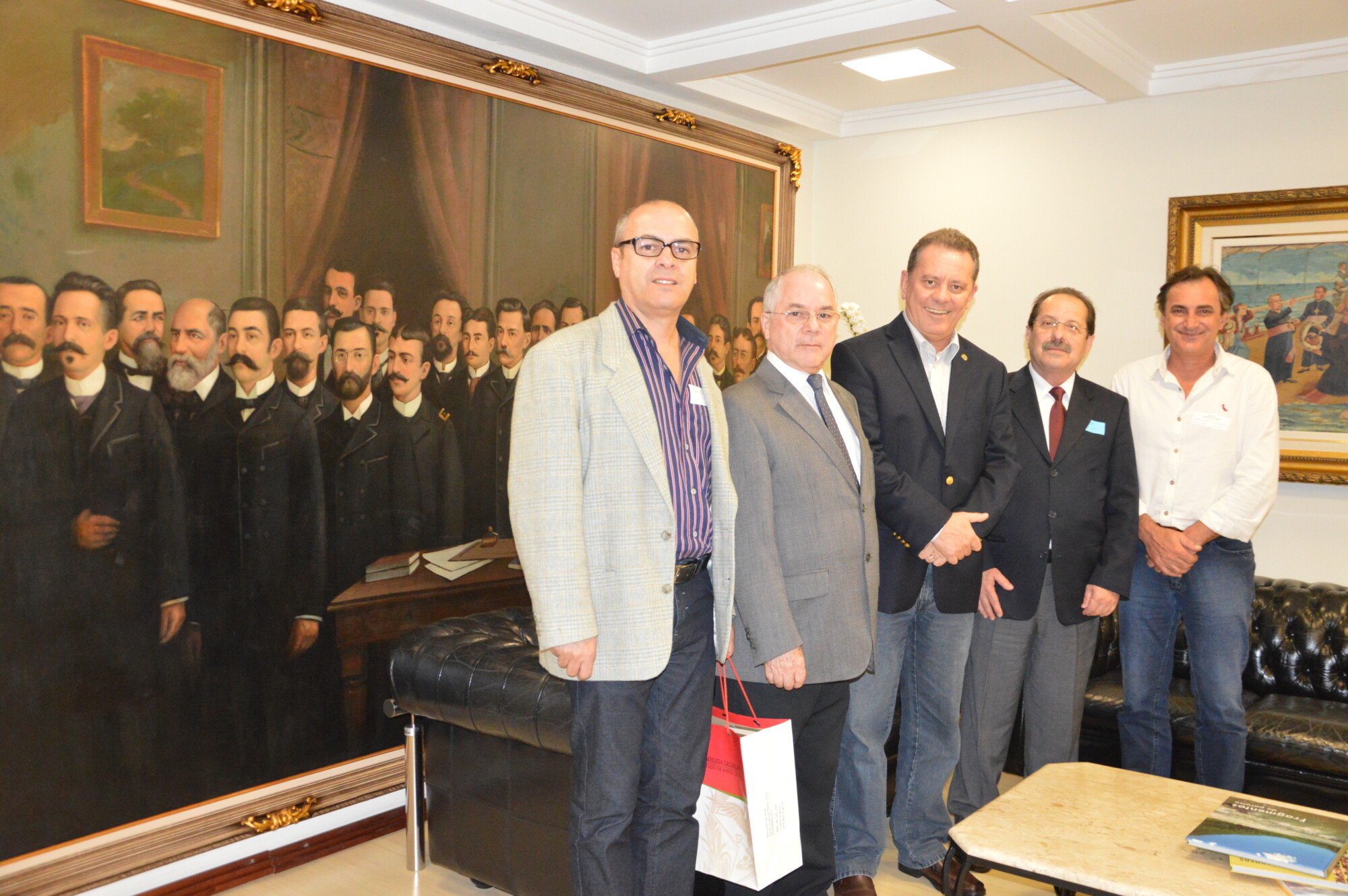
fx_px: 1179
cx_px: 674
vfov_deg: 41.6
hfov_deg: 59.5
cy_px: 448
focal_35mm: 32
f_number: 3.8
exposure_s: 1/60
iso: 3200
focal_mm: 21
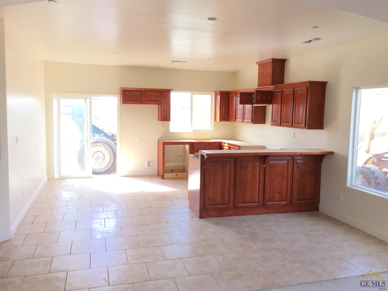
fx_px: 325
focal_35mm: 29
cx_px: 194
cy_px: 146
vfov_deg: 48.2
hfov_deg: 61.7
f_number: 2.2
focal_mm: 4.15
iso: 25
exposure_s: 1/60
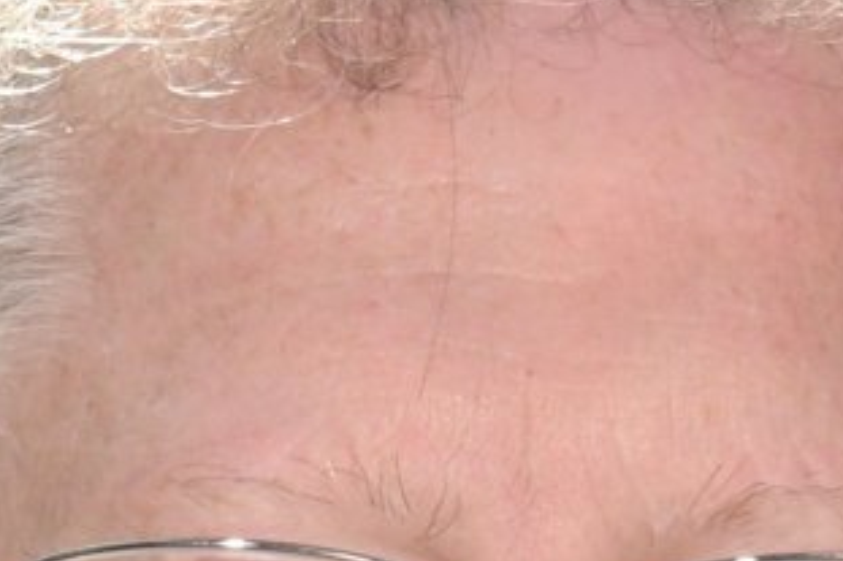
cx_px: 905
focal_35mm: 691
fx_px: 16172
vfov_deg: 2.0
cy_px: 1400
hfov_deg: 3.0
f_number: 6.3
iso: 800
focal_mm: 70
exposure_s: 1/800
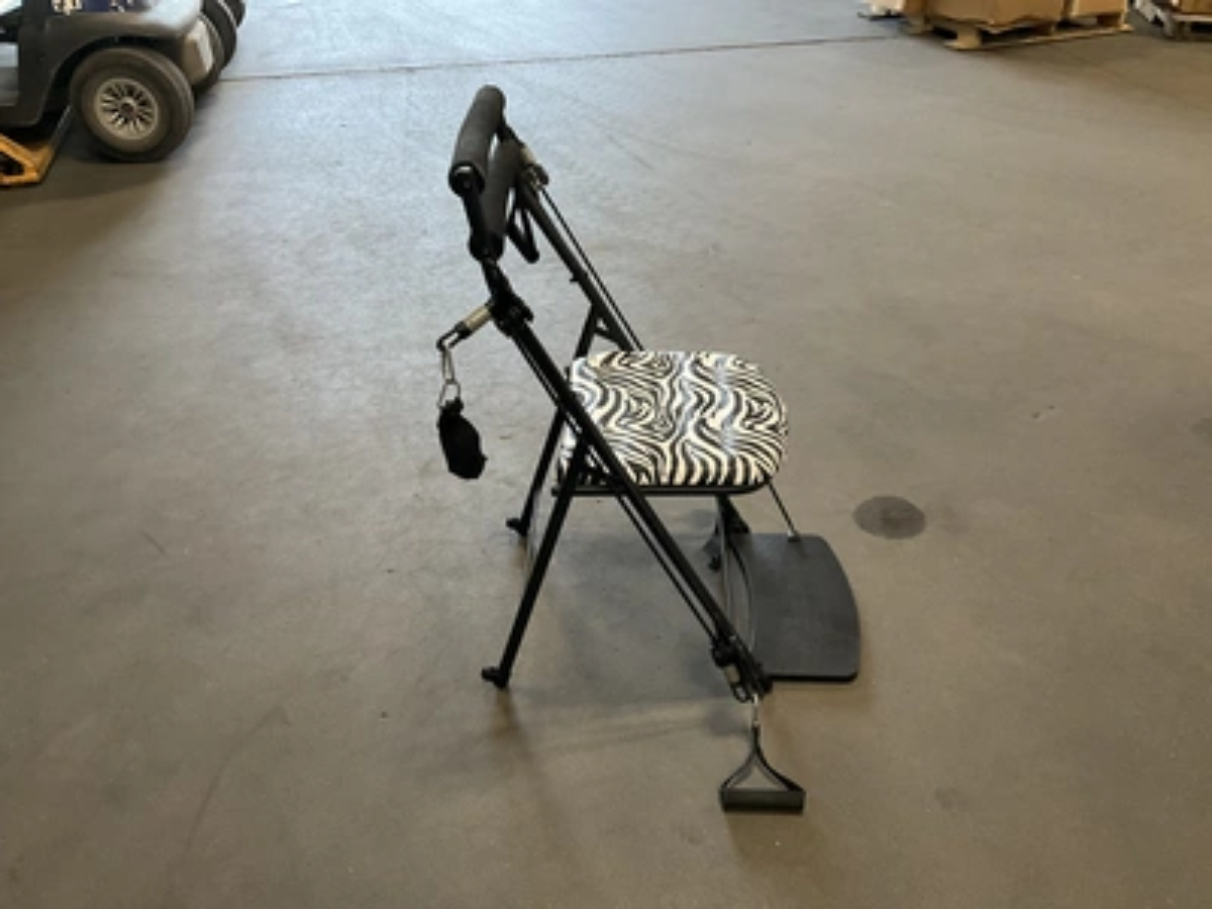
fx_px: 1015
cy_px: 454
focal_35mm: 29
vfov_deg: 48.2
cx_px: 606
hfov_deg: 61.7
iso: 200
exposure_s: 1/60
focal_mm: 3
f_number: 1.8
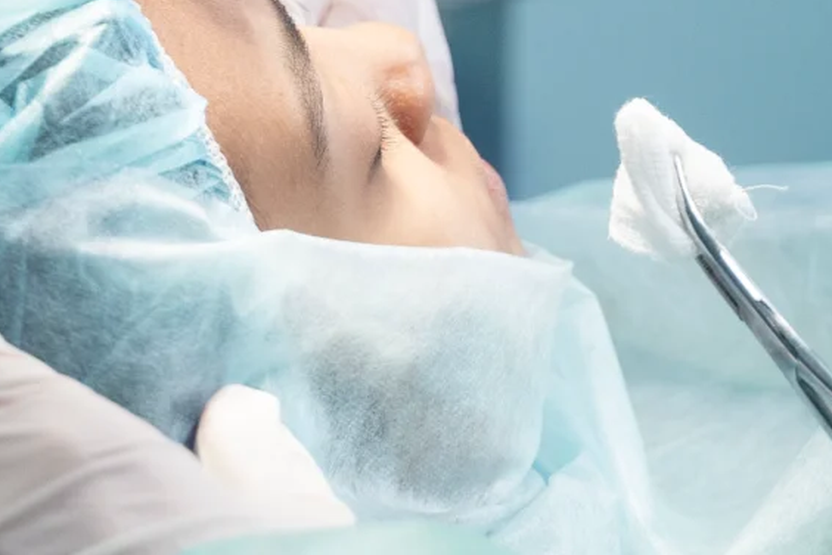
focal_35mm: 186
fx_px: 4298
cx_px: 577
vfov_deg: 7.1
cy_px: -618
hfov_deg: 11.0
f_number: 3.5
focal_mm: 41
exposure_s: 1/200
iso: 1600
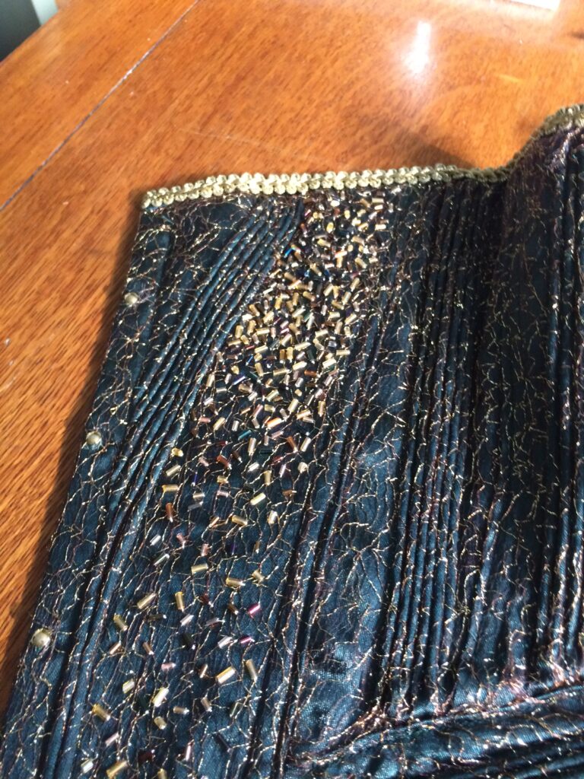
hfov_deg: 48.2
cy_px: 390
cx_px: 292
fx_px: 652
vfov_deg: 61.7
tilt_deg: -55.6
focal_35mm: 29
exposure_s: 1/33
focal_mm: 4.15
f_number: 2.2
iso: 250
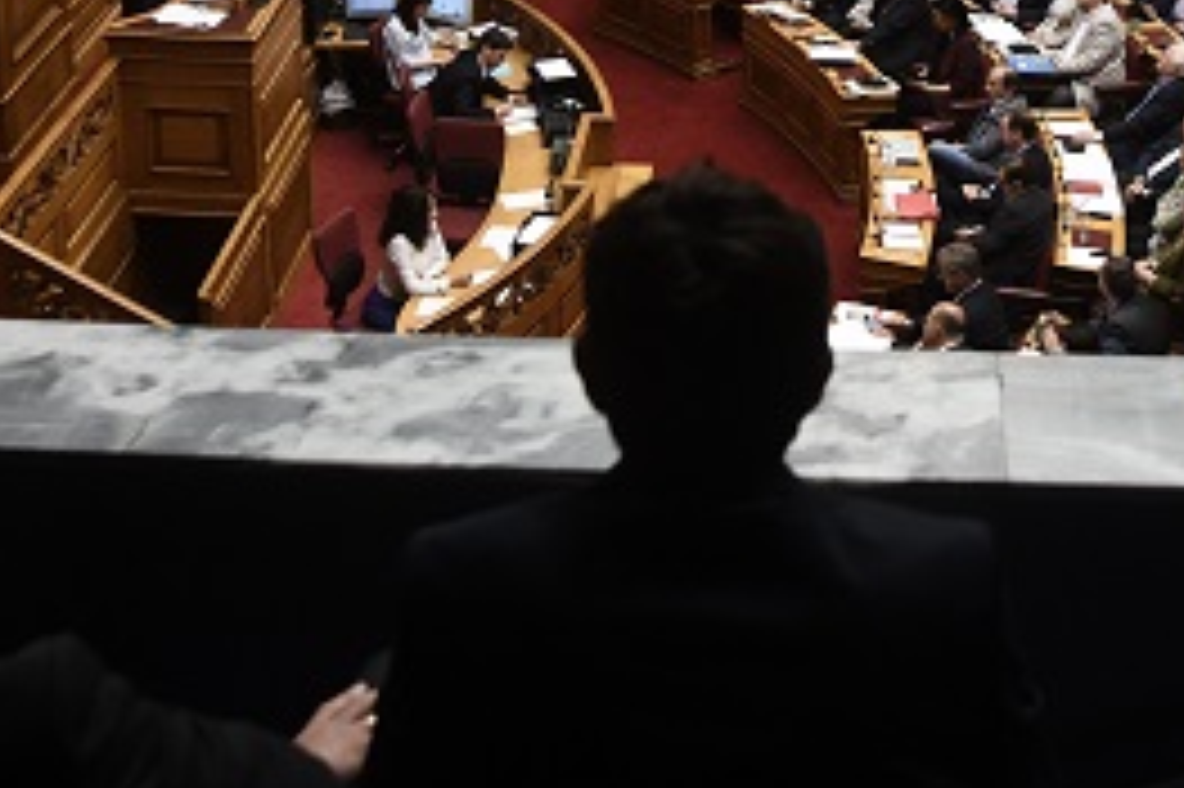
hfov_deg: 27.8
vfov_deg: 18.2
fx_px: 2366
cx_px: 860
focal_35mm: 72
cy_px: -77
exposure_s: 1/250
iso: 1400
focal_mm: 20
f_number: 2.8
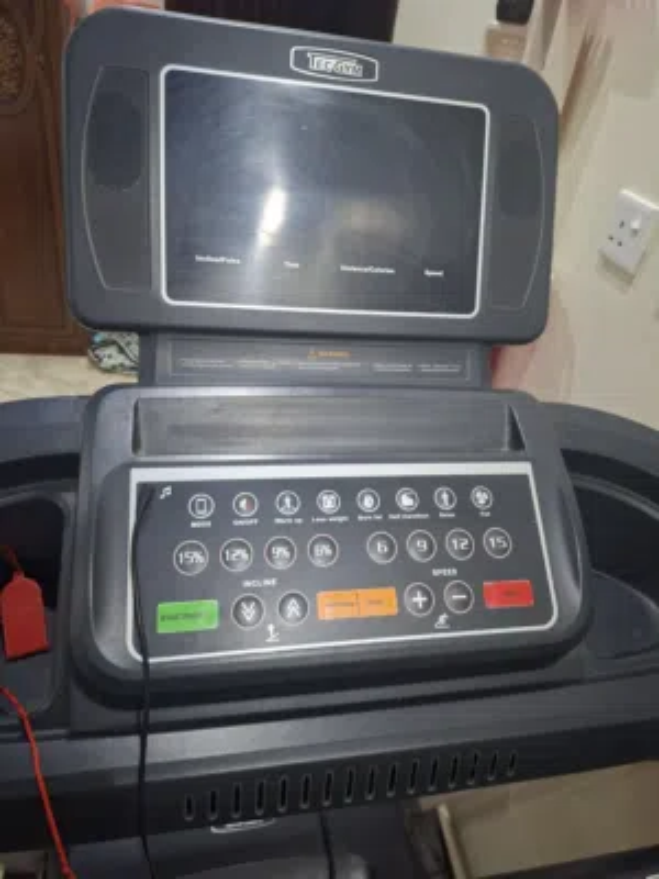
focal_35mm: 23
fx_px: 584
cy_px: 440
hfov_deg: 58.9
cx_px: 330
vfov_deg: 73.9
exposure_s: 1/25
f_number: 1.8
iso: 320
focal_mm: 5.54
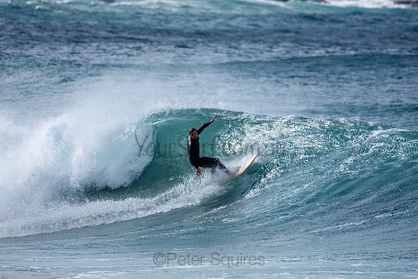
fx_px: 8710
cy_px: 140
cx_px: 209
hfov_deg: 2.7
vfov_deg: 1.8
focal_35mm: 750
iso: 125
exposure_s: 1/800
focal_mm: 500
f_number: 5.6
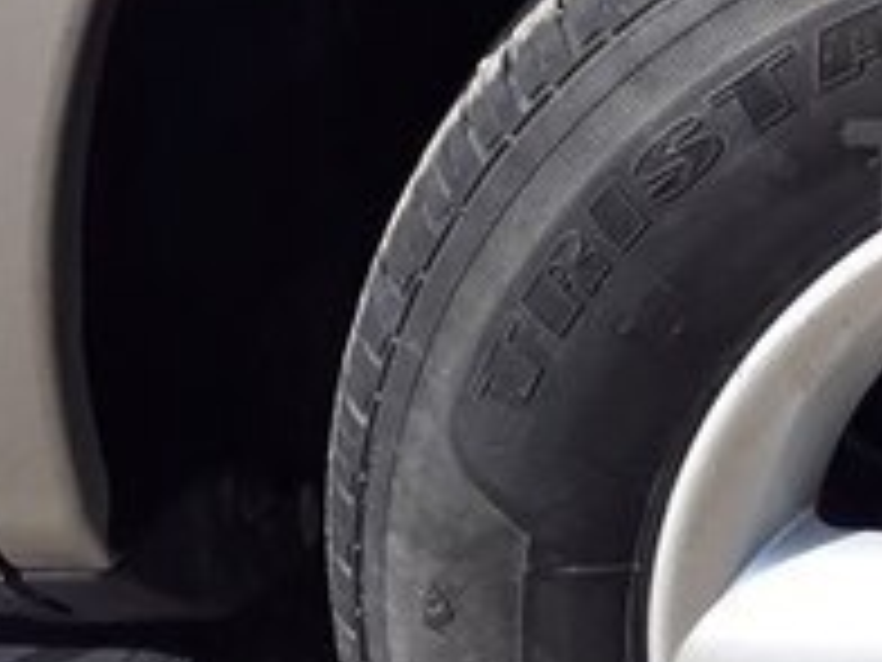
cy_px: 187
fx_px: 2319
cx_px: 1305
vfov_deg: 16.2
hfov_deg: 19.0
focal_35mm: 91
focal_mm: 3.6
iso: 40
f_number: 1.9
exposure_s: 1/642
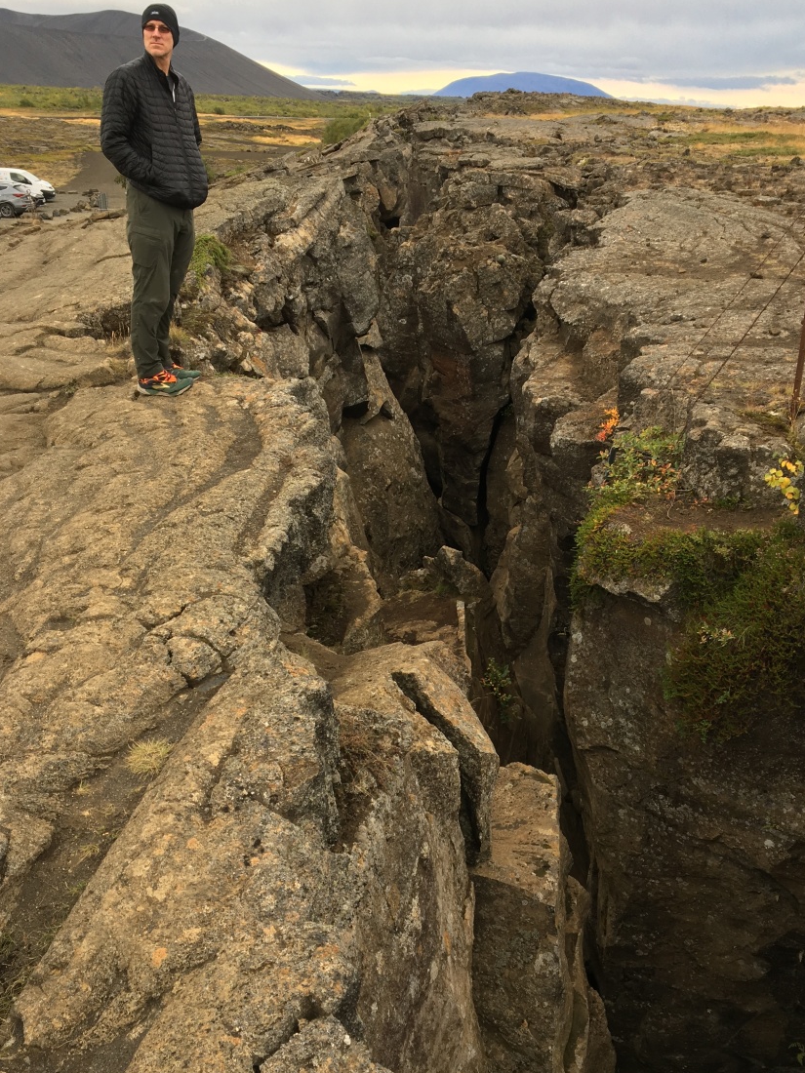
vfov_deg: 51.3
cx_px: 480
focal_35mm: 36
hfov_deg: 39.5
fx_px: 1116
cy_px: 576
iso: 25
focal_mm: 4.15
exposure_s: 1/169
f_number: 2.2
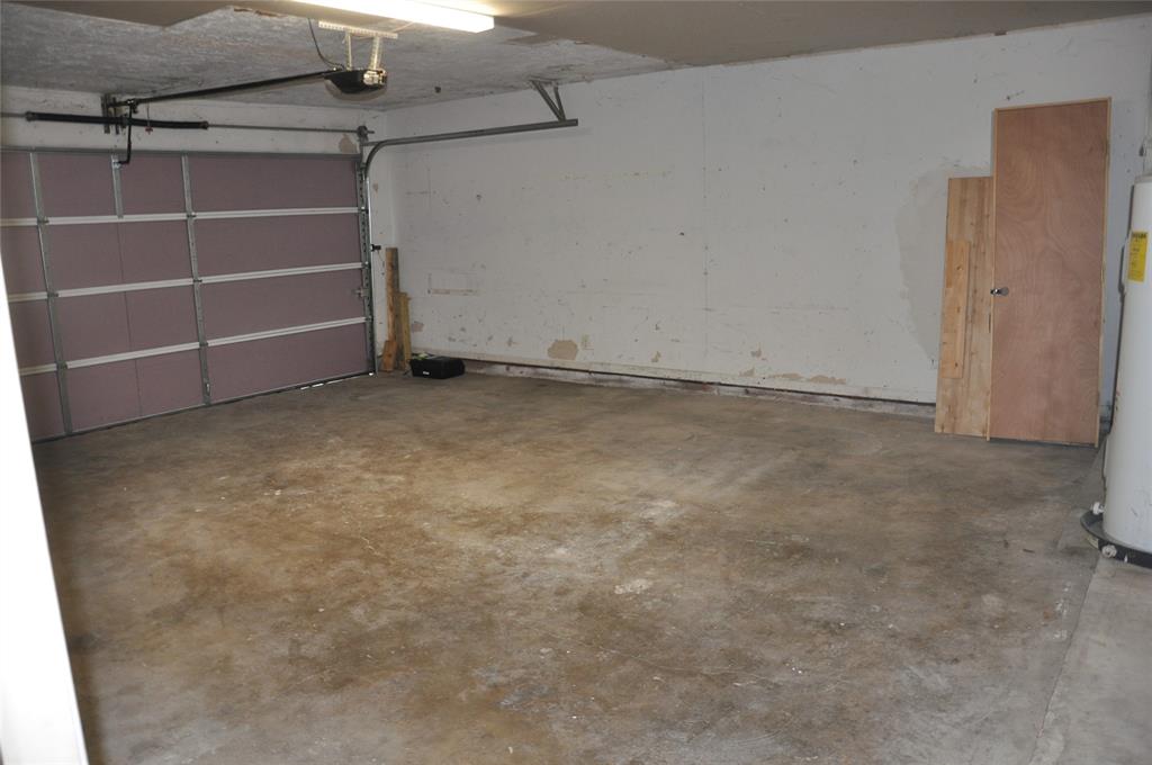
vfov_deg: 47.8
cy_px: 382
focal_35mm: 27
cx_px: 576
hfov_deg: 67.4
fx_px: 863
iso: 800
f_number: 3.5
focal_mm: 18
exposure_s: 1/60
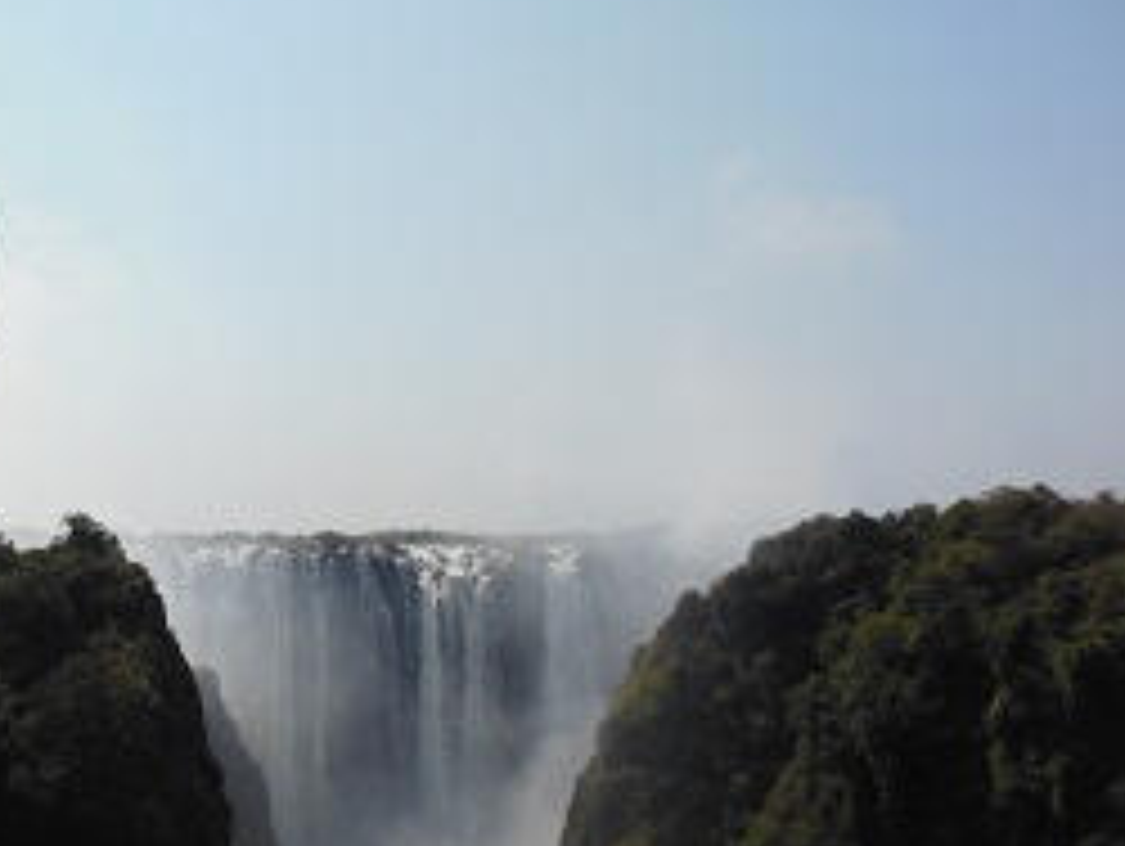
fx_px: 1366
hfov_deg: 42.8
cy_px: 493
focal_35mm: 42
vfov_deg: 34.3
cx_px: 234
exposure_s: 1/640
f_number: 6.4
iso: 125
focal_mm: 4.5
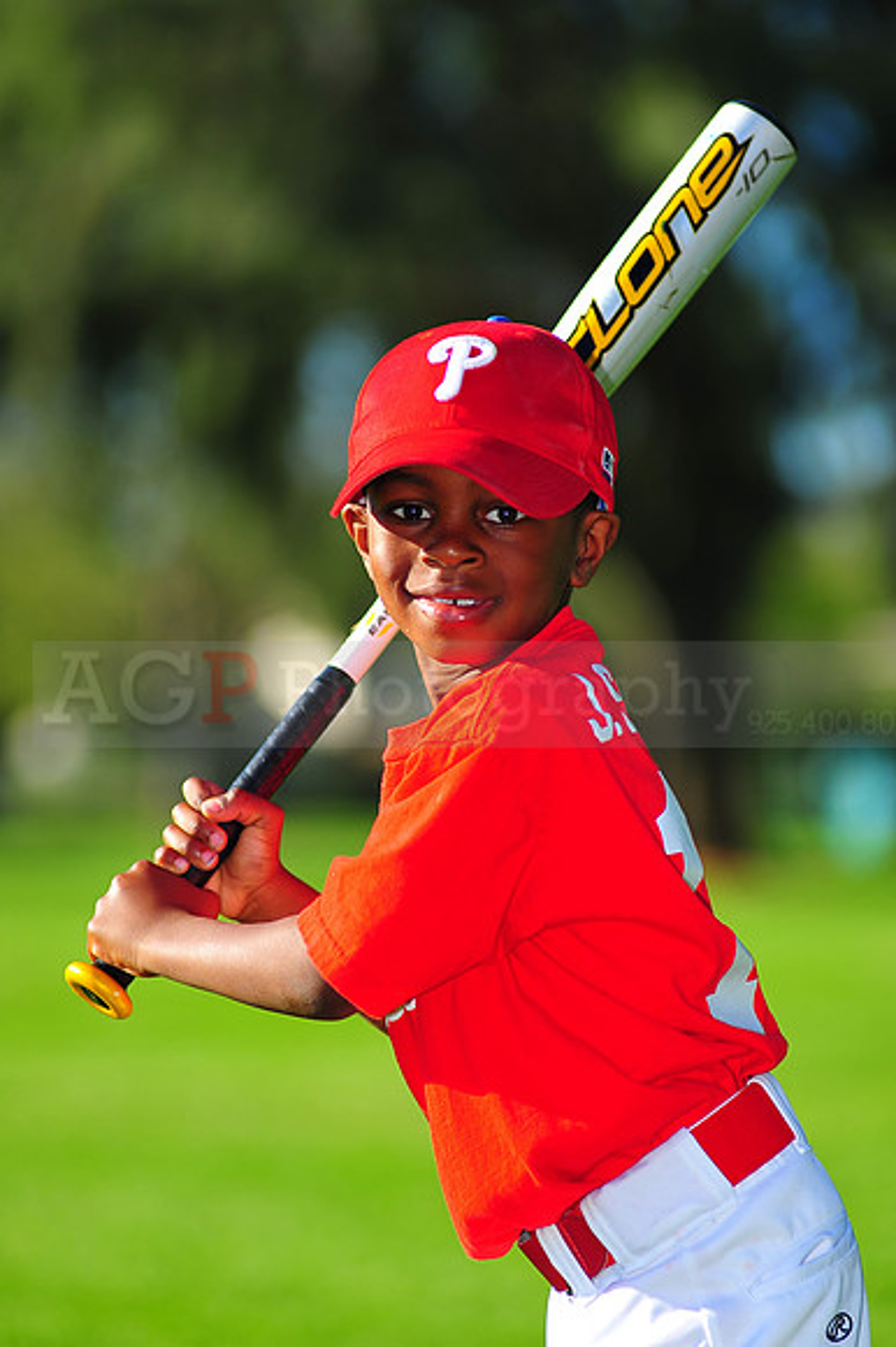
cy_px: 674
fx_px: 6728
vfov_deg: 11.4
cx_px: 448
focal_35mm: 180
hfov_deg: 7.6
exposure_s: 1/1000
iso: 200
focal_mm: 180
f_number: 4
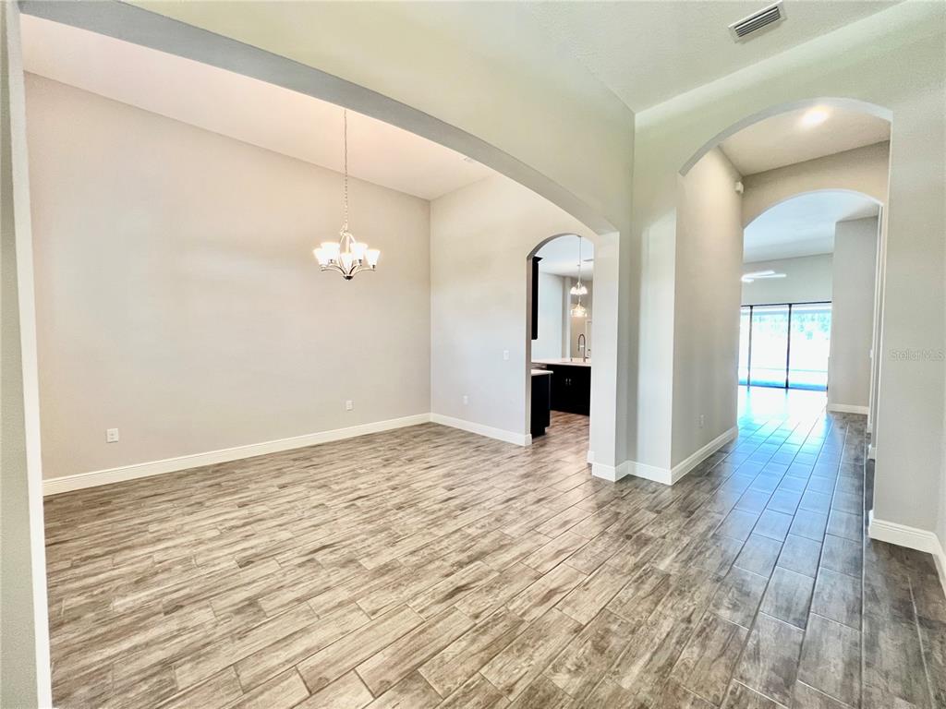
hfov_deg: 106.2
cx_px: 473
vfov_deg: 89.9
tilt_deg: -2.8
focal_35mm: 13
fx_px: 355
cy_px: 354
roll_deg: -0.1
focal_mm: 1.57
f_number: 1.8
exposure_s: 1/60
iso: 250
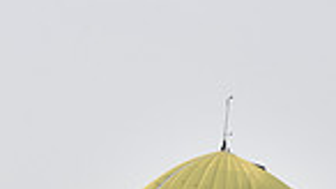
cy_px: 657
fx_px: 2592
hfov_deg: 7.4
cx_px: 257
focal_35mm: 291
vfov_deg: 4.0
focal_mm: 70
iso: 250
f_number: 9
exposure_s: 1/1250
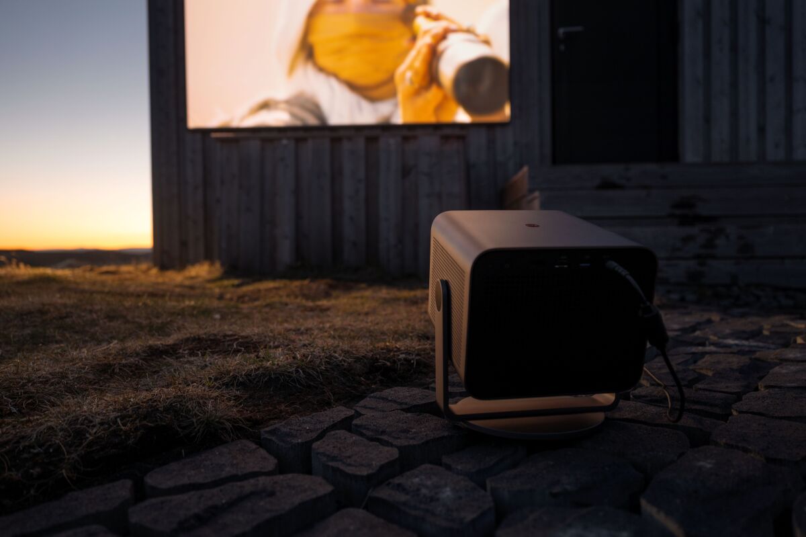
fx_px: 537
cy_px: 268
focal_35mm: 24
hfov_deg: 73.8
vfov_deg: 53.1
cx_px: 403
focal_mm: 24
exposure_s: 1/13
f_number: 3.2
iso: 400
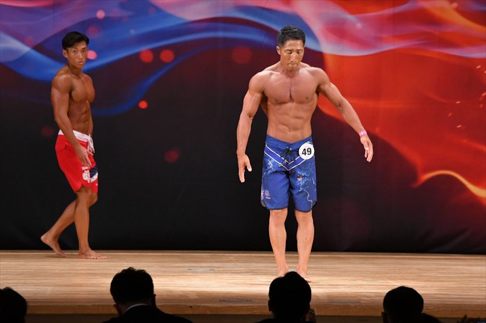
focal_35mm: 240
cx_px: 243
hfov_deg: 8.6
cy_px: 162
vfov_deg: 5.7
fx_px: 3238
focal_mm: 160
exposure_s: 1/400
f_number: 5.6
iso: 3200
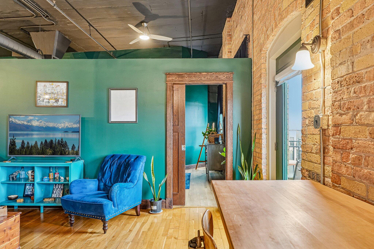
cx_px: 187
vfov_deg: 53.1
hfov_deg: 73.7
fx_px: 249
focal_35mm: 24
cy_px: 124
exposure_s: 1/3.33
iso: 320
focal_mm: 24
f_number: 8
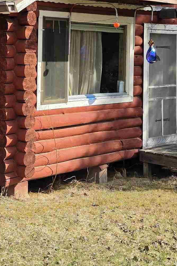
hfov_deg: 18.5
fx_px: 539
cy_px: 46
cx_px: 30
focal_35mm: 73
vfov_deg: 27.1
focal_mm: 6.5
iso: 64
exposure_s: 1/5775
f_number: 1.4
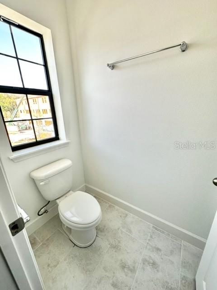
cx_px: 108
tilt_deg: -17.8
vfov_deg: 102.1
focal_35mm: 14
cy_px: 145
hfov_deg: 85.7
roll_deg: +3.2
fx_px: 117
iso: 64
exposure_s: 1/99
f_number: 2.2
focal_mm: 2.22
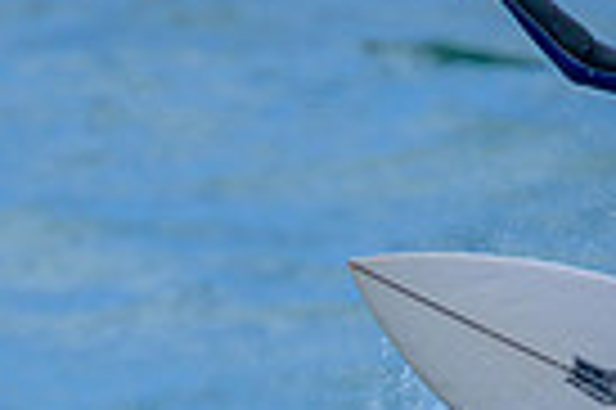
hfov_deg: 0.8
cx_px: 424
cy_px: 639
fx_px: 46230
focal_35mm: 2705
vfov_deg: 0.5
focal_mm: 560
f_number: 8
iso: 280
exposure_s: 1/2000
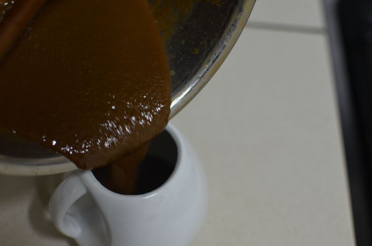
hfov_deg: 37.9
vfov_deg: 25.6
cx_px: 186
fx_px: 541
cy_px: 123
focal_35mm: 52
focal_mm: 35
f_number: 2.8
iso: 800
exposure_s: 1/30
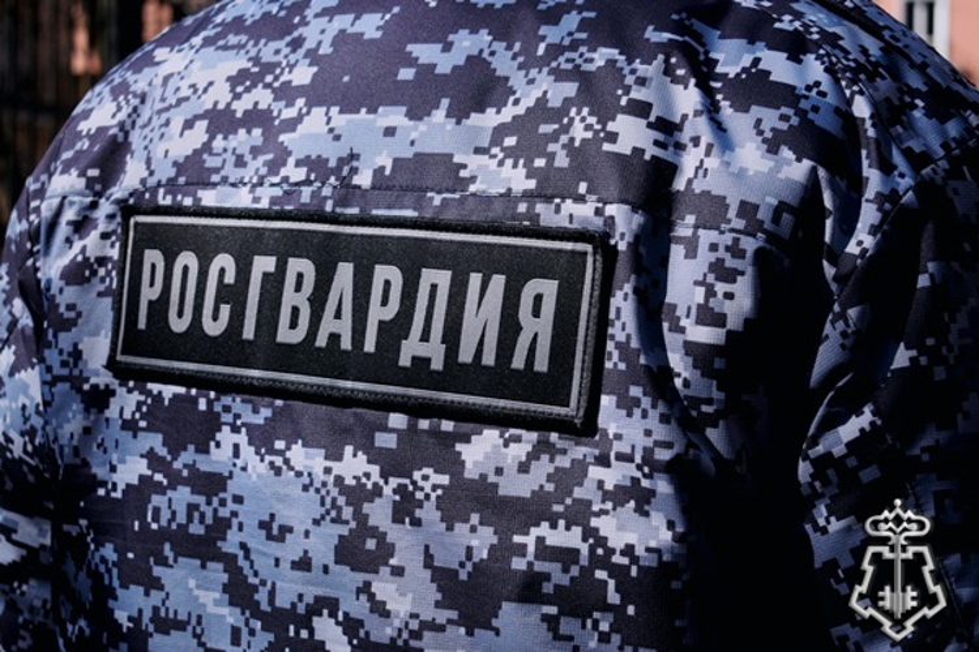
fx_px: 1632
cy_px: 326
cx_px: 490
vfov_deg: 22.6
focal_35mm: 60
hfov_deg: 33.4
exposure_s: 1/1000
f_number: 4.8
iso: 400
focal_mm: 40
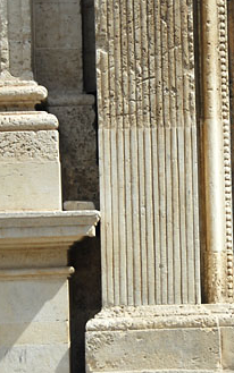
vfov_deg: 12.1
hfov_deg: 7.6
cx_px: 193
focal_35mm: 173
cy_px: 204
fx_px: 1763
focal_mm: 60
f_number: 4.8
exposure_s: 1/400
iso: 200
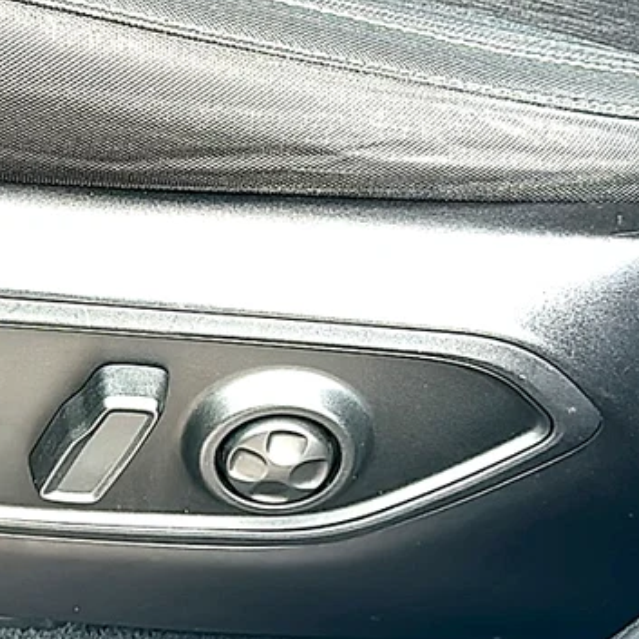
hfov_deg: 19.7
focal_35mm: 86
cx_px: 40
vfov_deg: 20.2
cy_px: 300
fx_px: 1796
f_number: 1.78
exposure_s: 1/216
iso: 80
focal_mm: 6.86
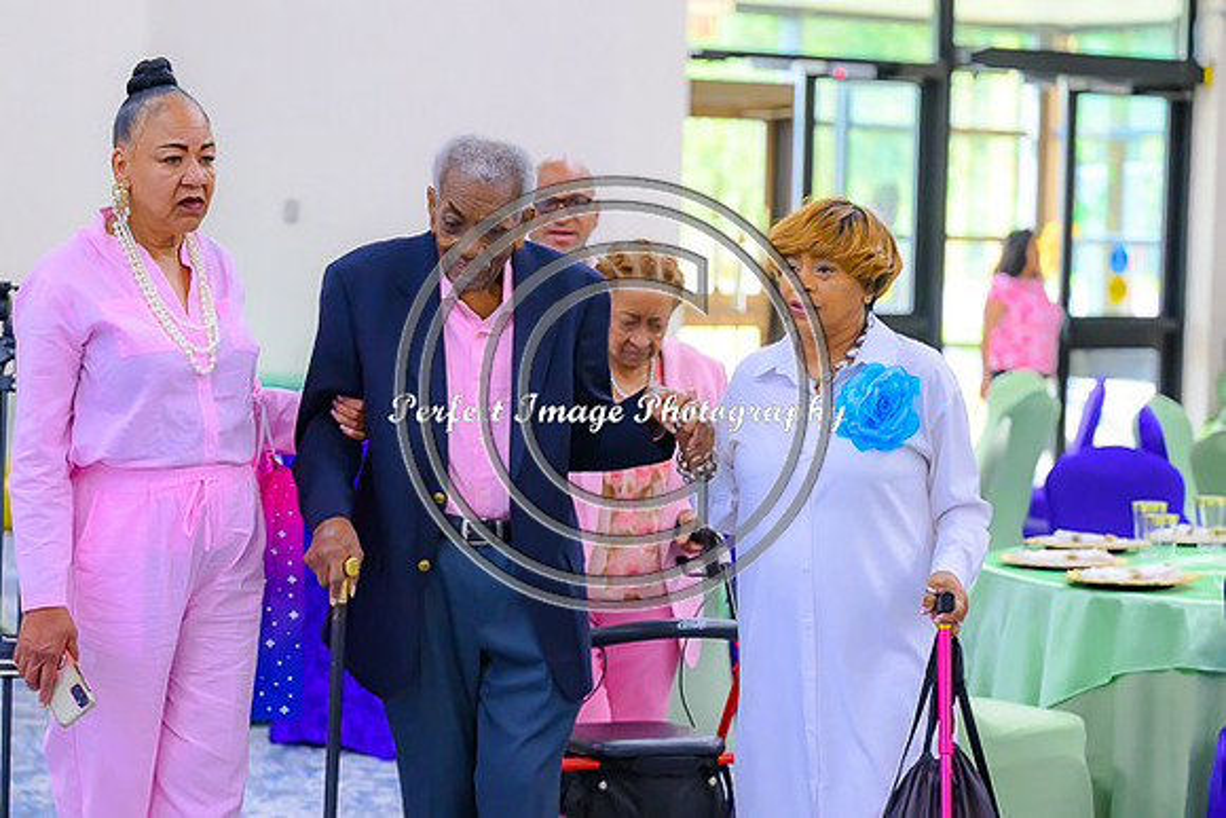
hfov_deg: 20.3
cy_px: 523
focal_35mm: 101
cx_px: 585
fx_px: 3431
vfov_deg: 13.6
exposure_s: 1/200
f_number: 2.8
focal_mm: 77
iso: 1800
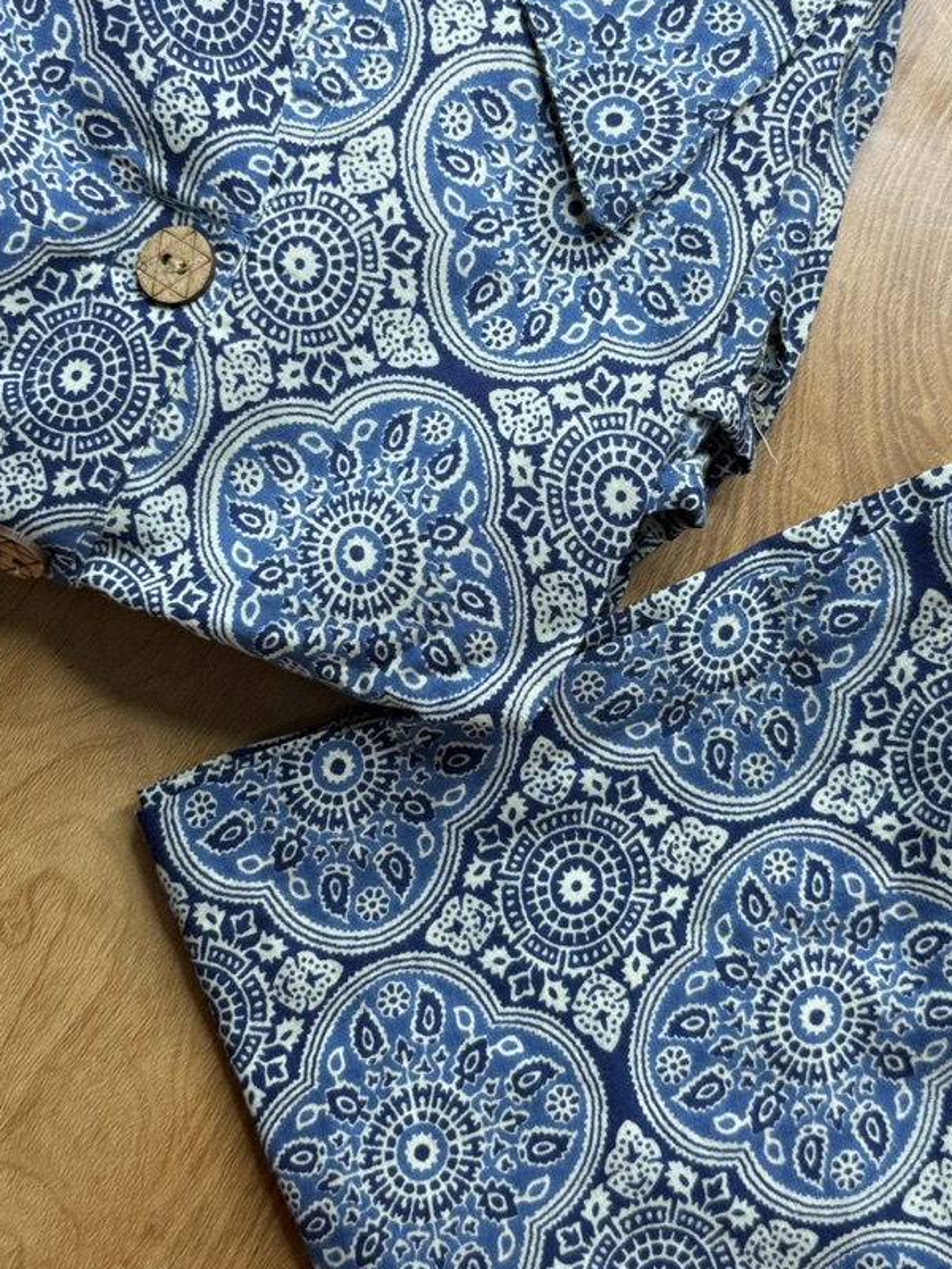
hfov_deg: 28.0
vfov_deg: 36.7
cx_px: 430
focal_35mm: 52
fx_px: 1907
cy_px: 520
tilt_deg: -84.8
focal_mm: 5.96
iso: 100
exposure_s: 1/100
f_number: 1.6
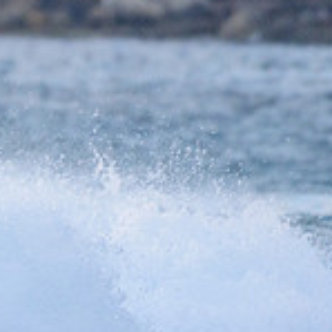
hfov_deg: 1.1
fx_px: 17134
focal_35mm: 1579
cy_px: 166
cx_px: -440
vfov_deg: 1.1
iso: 1000
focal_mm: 390
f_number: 5.6
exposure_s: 1/2000
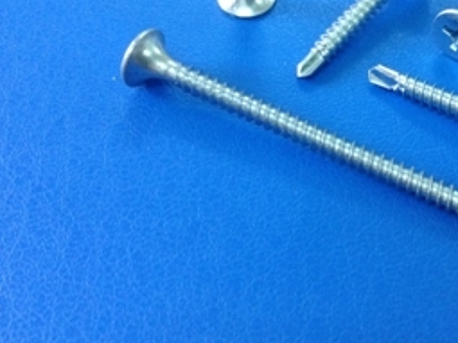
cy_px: 84
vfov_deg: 24.9
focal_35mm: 58
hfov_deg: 31.9
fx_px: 767
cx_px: 401
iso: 125
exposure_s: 1/25
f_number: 2.4
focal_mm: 3.3
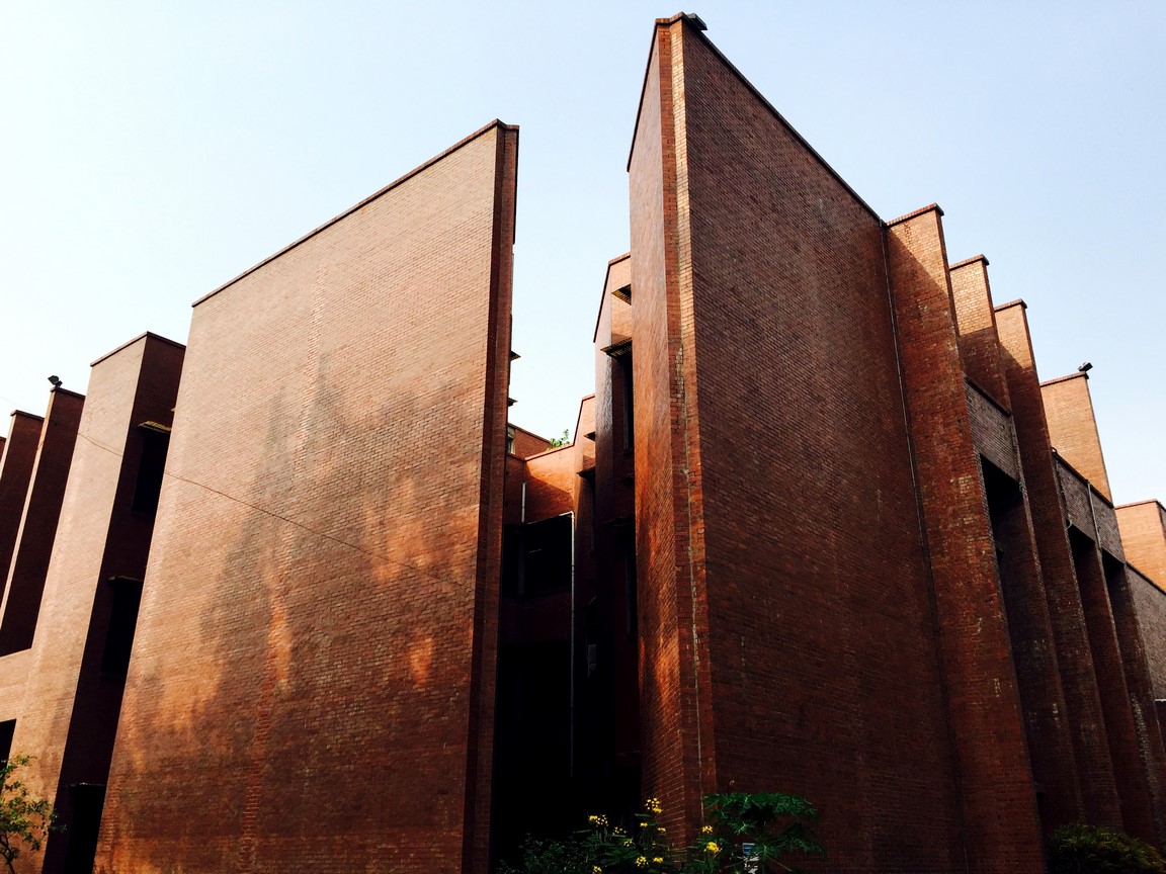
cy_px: 437
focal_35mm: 29
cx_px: 583
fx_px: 977
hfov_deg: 61.7
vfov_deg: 48.2
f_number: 2.2
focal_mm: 4.15
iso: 32
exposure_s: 1/1721
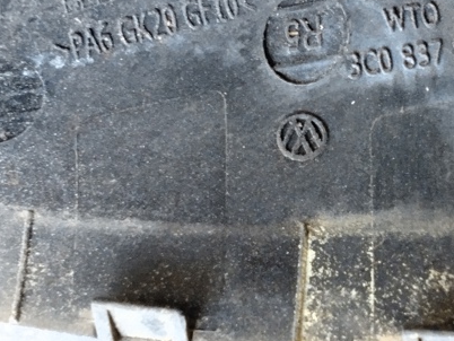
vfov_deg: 14.1
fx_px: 1378
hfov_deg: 18.6
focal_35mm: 105
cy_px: 100
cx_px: 350
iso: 198
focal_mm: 2.78
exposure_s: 1/50
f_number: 2
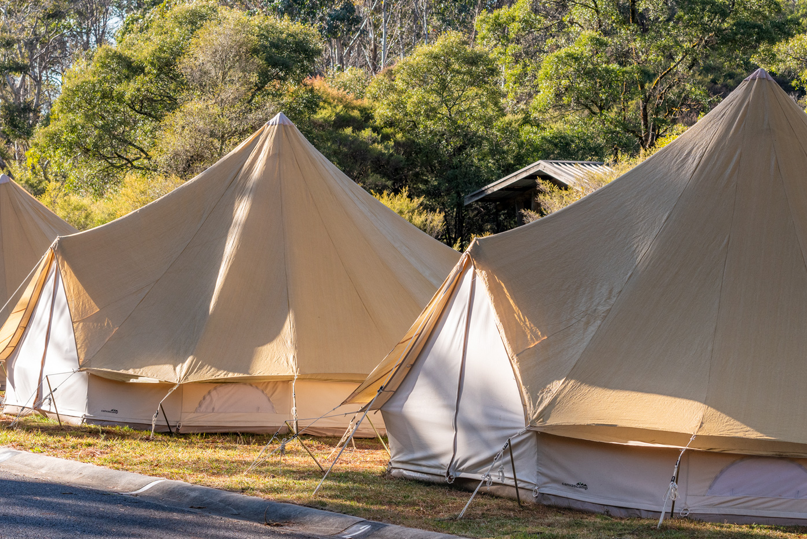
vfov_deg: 13.3
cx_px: 380
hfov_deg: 19.8
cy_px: 188
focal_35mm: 103
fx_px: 2310
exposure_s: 1/320
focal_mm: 70
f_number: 6.3
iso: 250
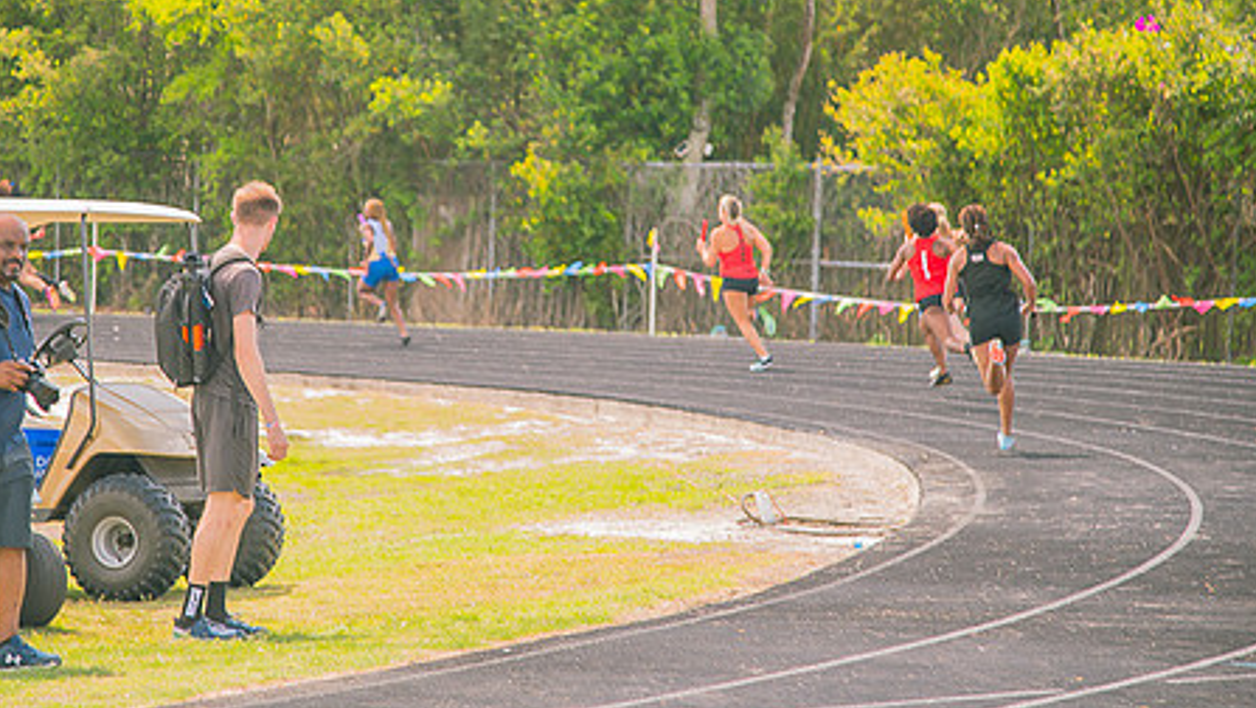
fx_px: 5065
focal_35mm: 152
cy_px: 228
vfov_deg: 8.0
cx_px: 509
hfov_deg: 14.1
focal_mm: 112
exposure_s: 1/200
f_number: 4
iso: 200
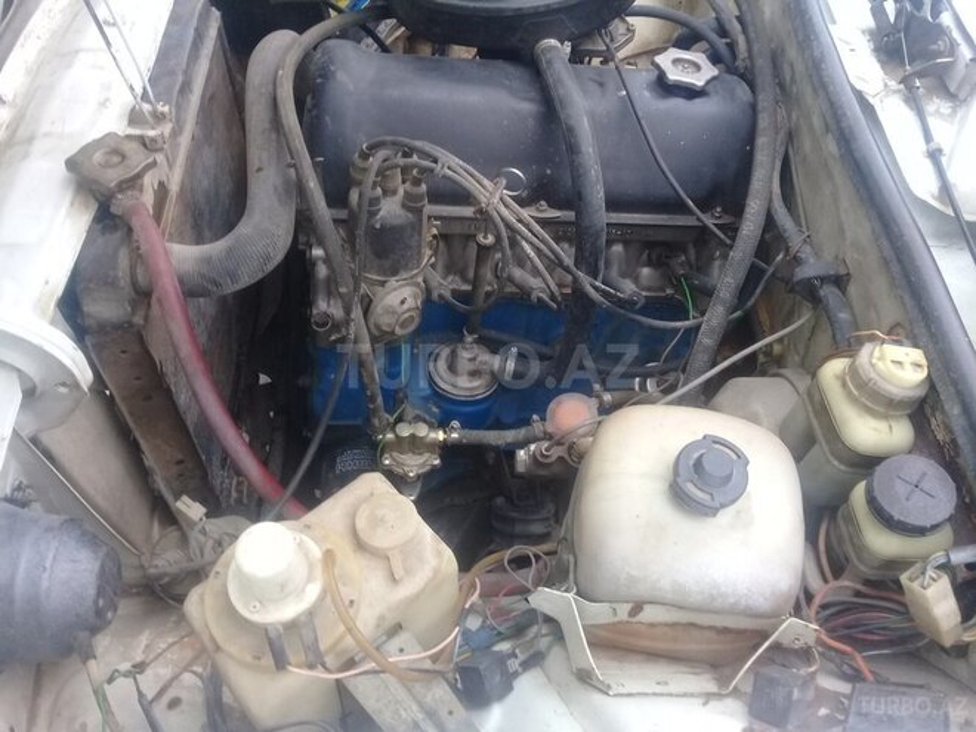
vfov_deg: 45.4
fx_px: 874
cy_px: 366
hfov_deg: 58.4
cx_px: 488
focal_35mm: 31
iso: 64
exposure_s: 1/50
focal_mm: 3.3
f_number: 2.2
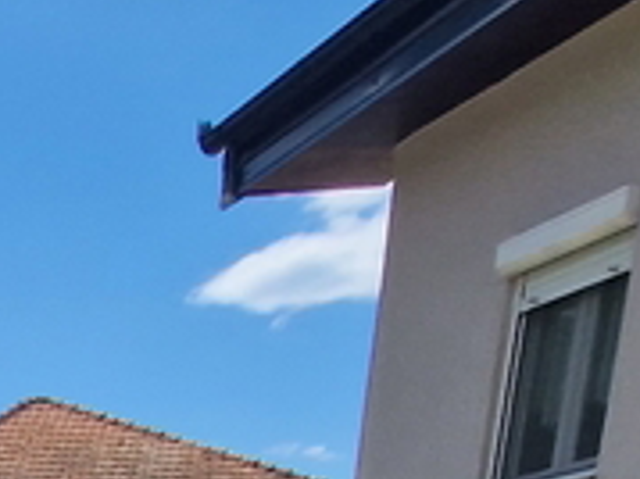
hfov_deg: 16.9
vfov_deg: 11.3
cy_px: 1391
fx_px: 1607
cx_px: -626
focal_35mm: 87
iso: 50
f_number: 2.2
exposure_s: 1/2936
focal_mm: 2.2
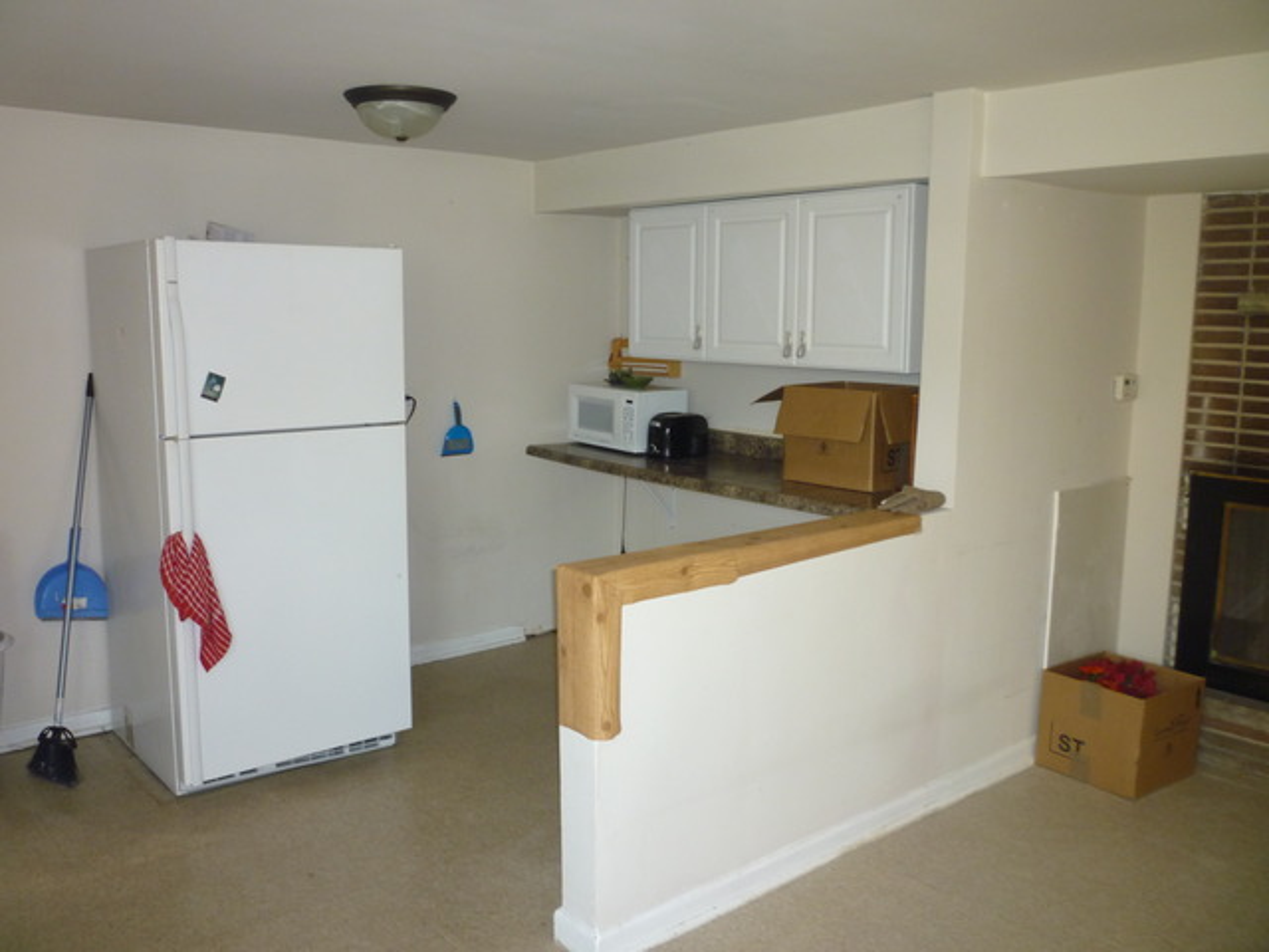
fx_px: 1063
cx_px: 634
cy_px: 476
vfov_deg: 48.2
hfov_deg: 61.7
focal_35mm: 29
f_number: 3.3
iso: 200
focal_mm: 5.2
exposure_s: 1/30
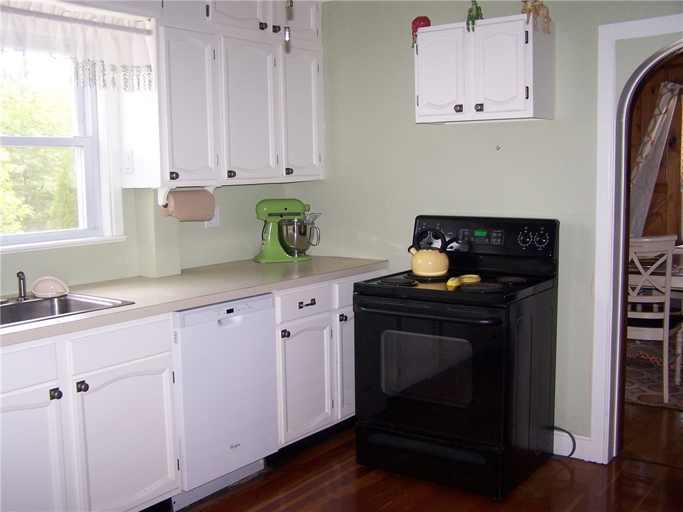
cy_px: 256
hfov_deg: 49.0
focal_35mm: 38
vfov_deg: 37.7
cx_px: 342
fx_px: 750
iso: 140
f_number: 2.8
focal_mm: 6.3
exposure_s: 1/60
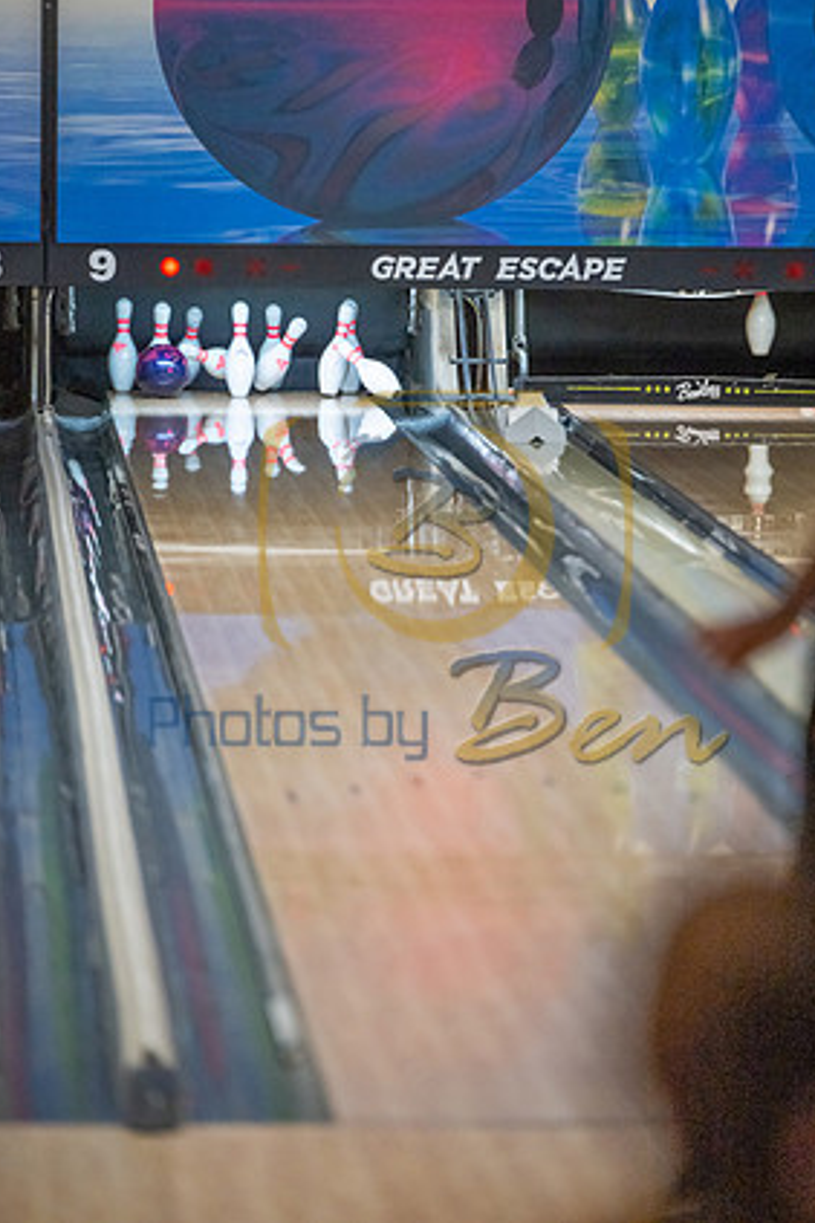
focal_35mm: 213
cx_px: 410
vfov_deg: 9.7
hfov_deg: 6.4
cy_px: 575
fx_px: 7233
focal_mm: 200
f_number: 2.8
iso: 4000
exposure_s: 1/1000
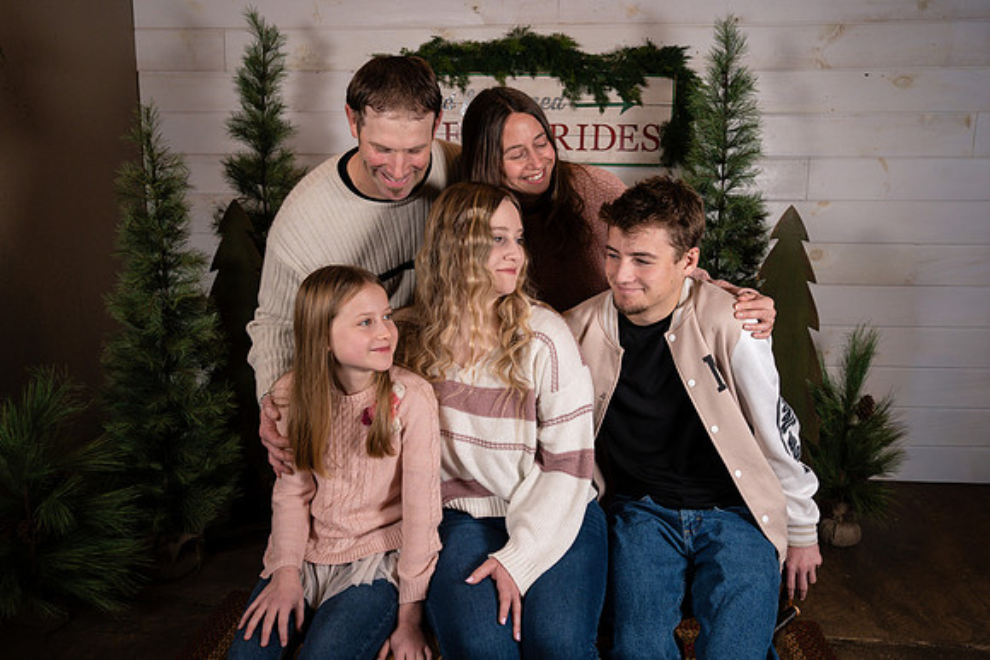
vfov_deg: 43.6
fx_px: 825
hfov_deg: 61.9
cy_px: 330
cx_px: 495
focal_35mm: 30
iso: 400
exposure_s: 1/250
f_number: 5.6
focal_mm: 30
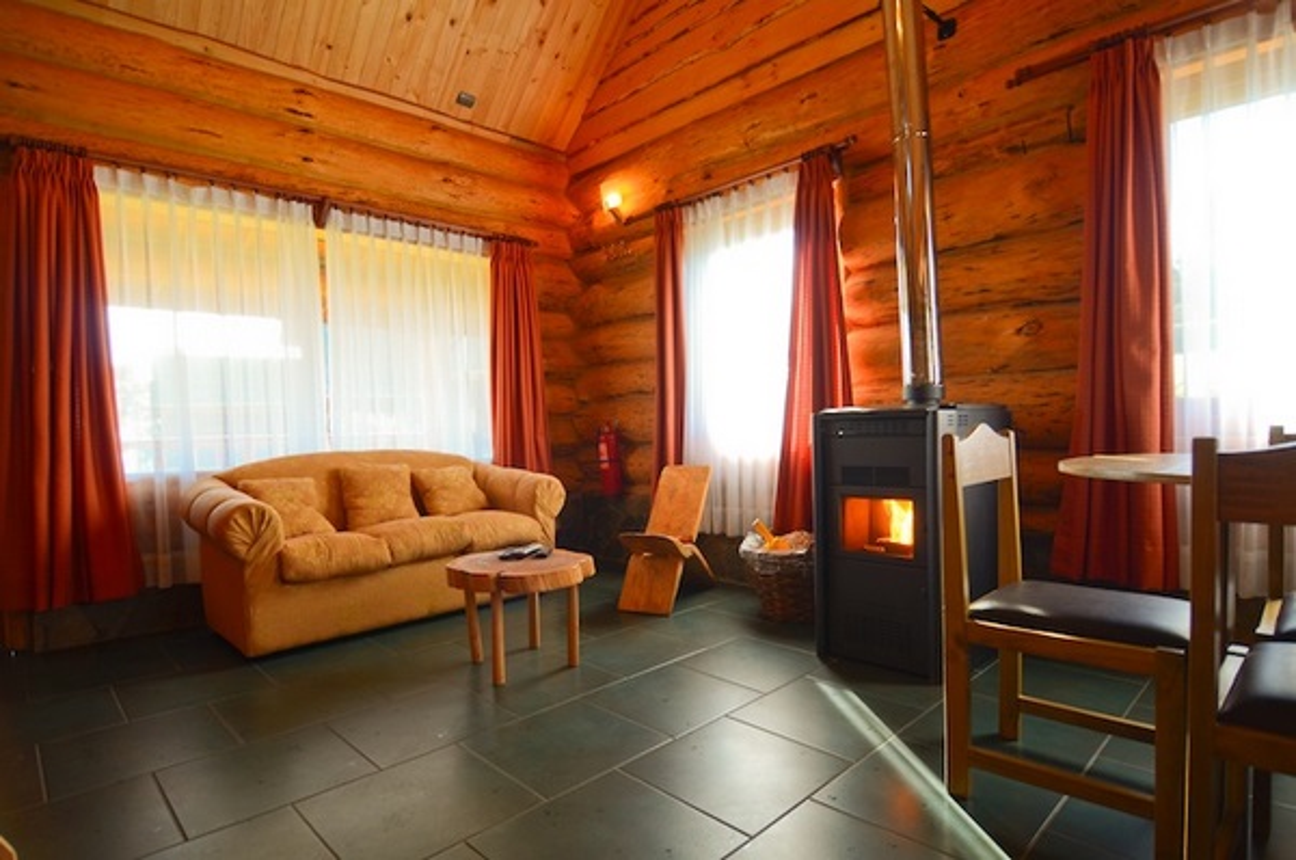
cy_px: 430
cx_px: 648
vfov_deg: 67.2
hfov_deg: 90.1
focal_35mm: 18
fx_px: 647
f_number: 4
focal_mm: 12
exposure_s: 1/50
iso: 160
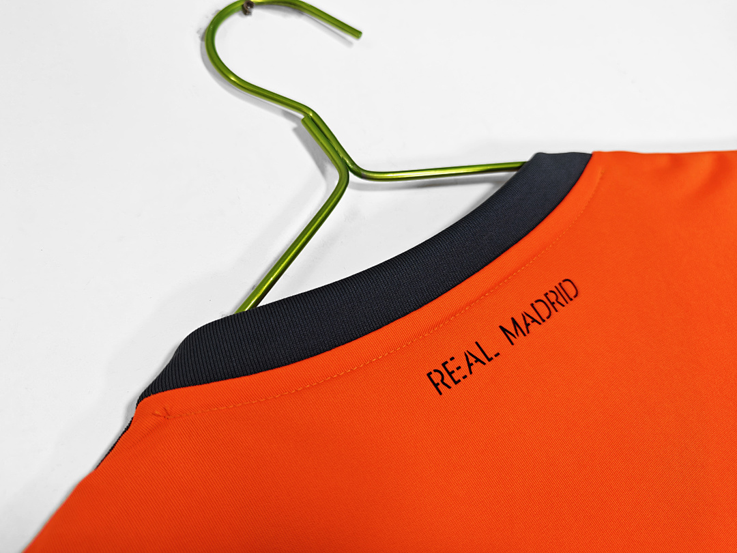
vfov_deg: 58.9
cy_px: 276
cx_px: 368
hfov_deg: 73.9
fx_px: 490
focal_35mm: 23
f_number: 1.75
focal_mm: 8.67
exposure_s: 1/100
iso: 121
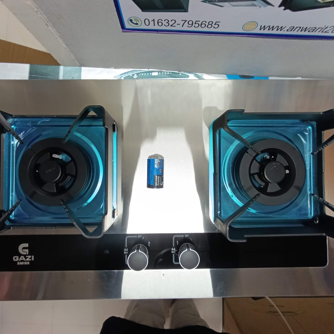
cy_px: 166
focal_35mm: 19
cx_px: 165
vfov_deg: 77.7
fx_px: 207
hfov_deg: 77.7
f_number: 2.2
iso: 320
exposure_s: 1/50
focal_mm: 1.65
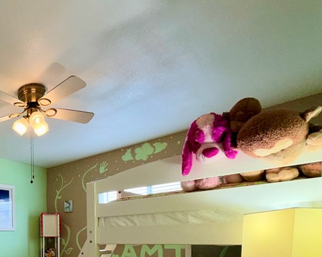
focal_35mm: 29
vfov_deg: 44.4
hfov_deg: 48.2
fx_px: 276
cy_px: 242
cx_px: -10
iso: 32
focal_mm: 2.22
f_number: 2.2
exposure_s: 1/120
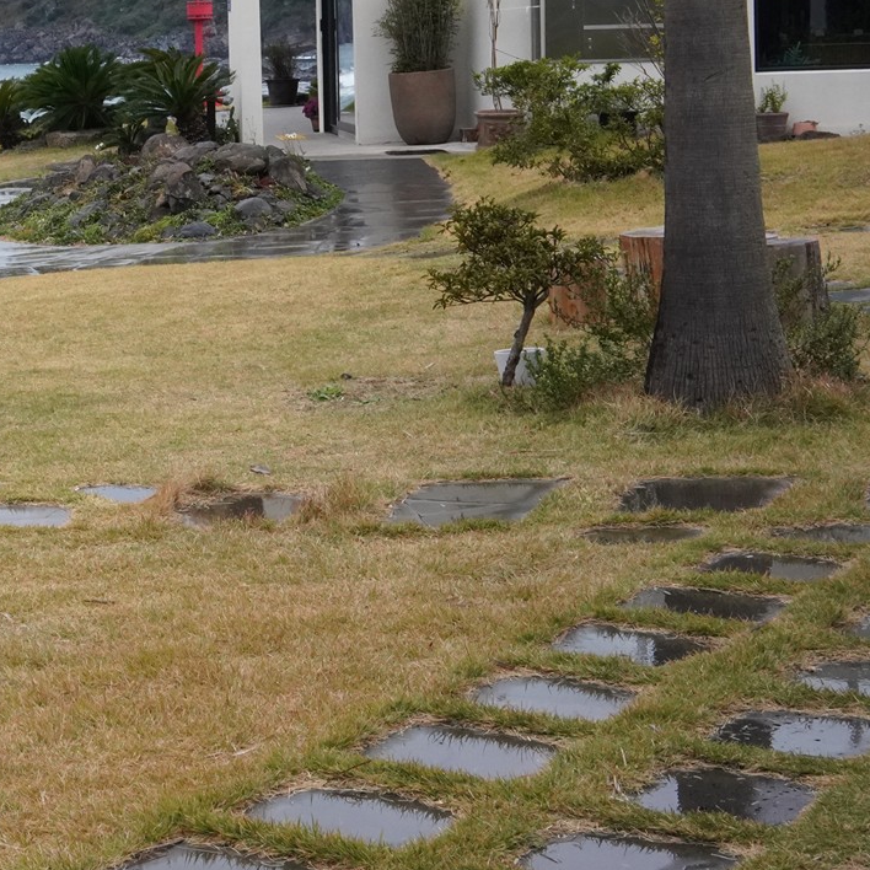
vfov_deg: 20.4
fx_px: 2389
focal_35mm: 84
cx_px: -240
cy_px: 178
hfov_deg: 19.2
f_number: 18
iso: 2500
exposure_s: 1/320
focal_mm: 35
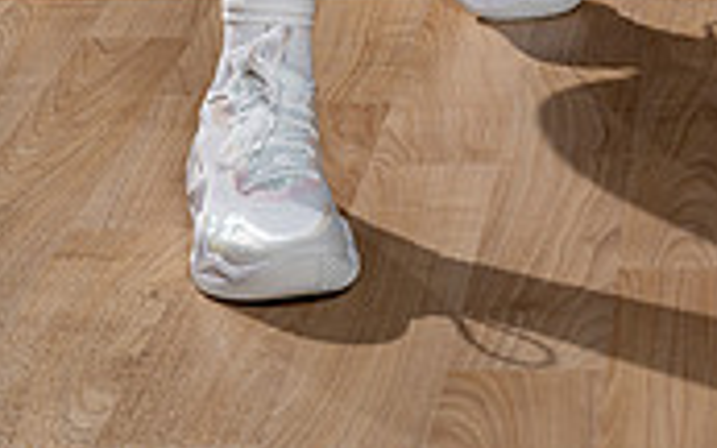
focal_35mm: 154
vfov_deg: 8.1
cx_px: 472
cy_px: -481
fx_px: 3008
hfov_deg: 13.6
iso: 100
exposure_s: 1/250
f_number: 8
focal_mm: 58
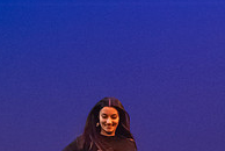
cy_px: 199
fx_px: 2072
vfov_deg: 4.2
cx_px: 119
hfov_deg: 6.2
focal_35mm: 331
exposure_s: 1/400
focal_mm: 75
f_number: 4.5
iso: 4000
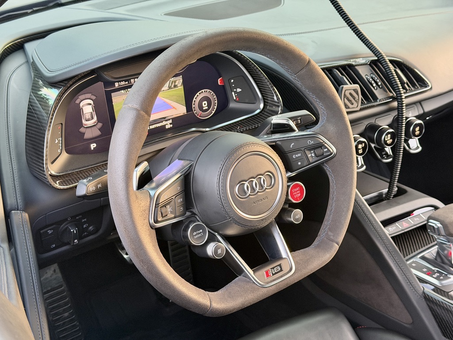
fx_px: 628
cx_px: 226
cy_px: 170
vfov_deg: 30.3
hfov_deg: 39.7
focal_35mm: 48
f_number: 1.78
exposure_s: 1/60
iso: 250
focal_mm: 6.76
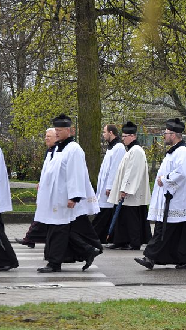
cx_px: 179
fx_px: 1592
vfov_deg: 11.8
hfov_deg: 6.7
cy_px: 167
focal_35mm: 182
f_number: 6.3
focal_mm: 75
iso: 320
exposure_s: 1/640
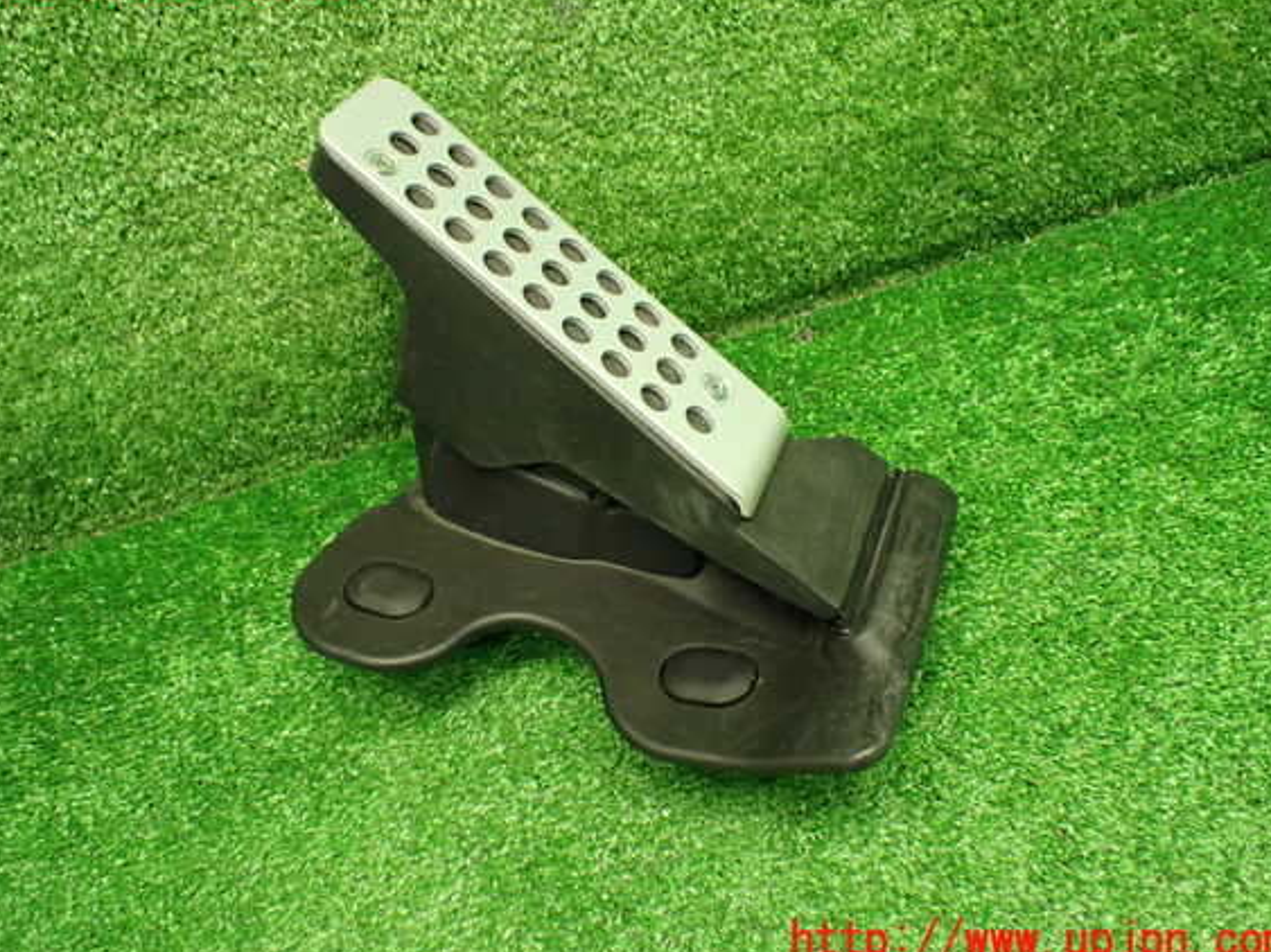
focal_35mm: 32
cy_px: 462
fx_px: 1175
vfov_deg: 44.1
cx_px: 623
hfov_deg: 56.8
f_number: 2.3
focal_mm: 5.4
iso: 800
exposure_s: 1/80
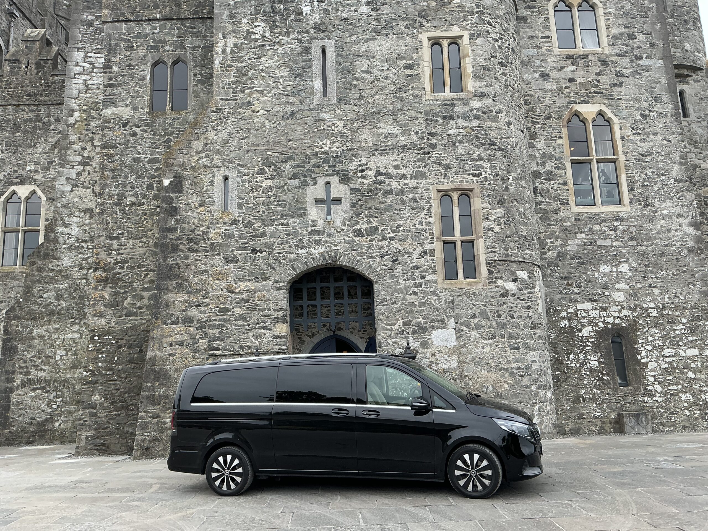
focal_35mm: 28
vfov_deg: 49.7
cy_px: 266
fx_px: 573
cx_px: 354
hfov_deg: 63.4
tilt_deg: +9.1
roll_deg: +1.8
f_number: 1.8
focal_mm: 3
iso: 25
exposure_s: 1/386
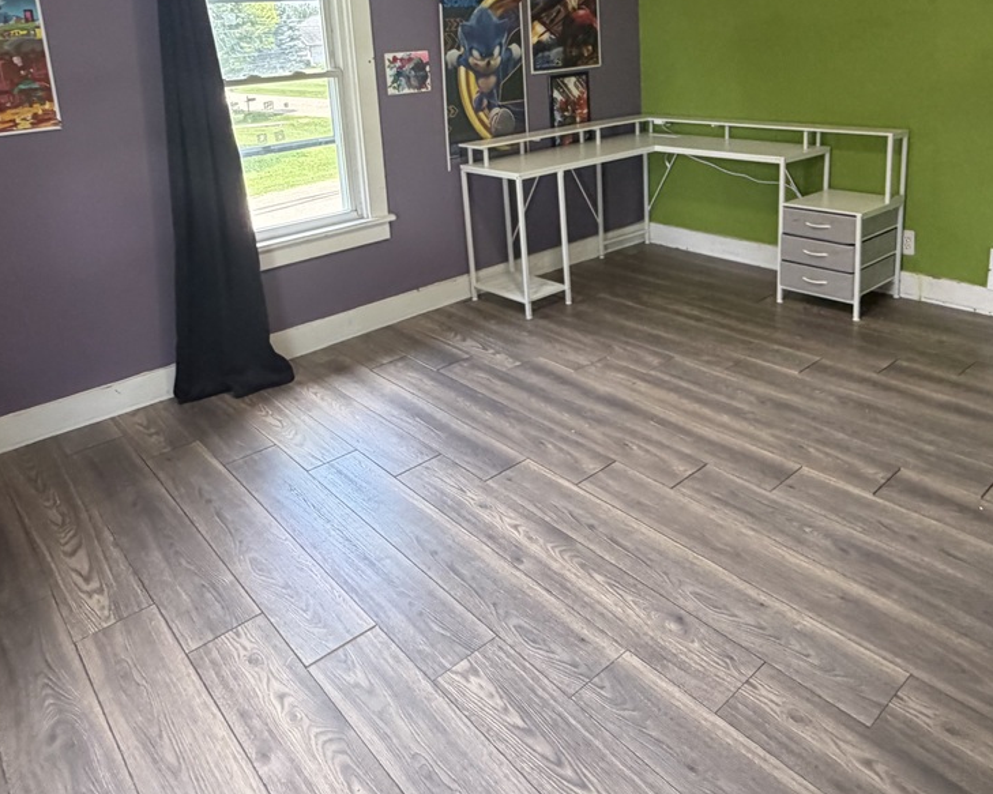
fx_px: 793
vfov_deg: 50.8
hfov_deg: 64.0
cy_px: 192
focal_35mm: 27
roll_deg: +3.2
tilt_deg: -9.6
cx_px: 530
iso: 320
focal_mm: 2.22
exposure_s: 1/121
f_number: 2.2
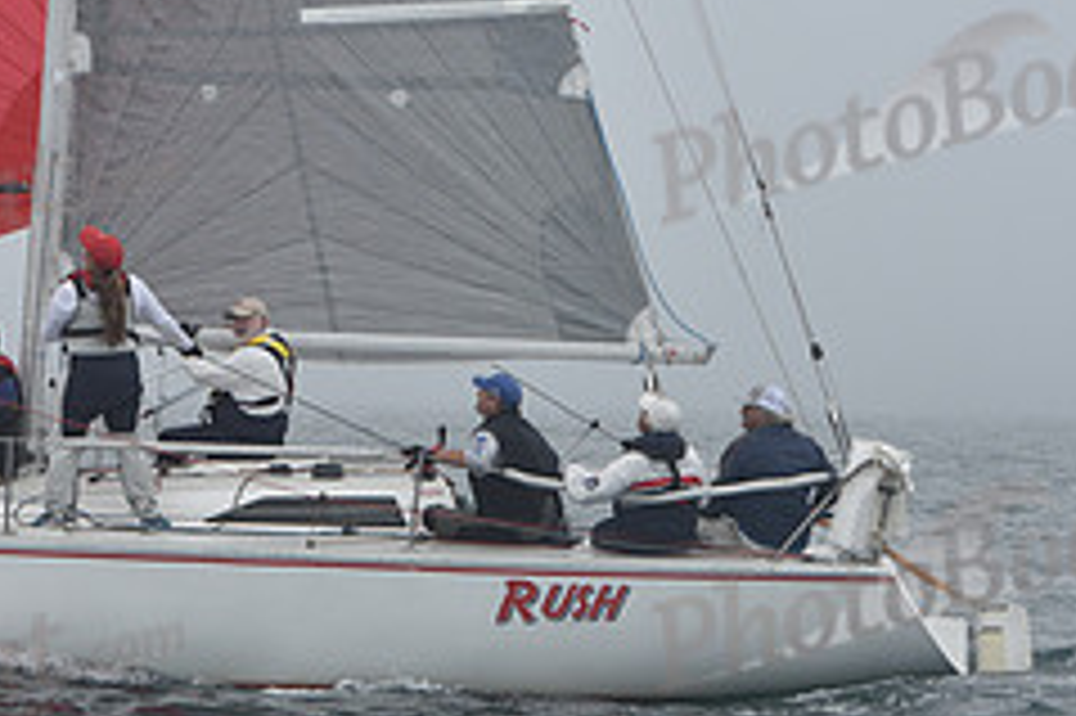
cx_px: 423
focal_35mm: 170
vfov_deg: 8.1
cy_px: 403
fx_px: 5077
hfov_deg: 12.1
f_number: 10
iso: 250
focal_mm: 70
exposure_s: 1/800
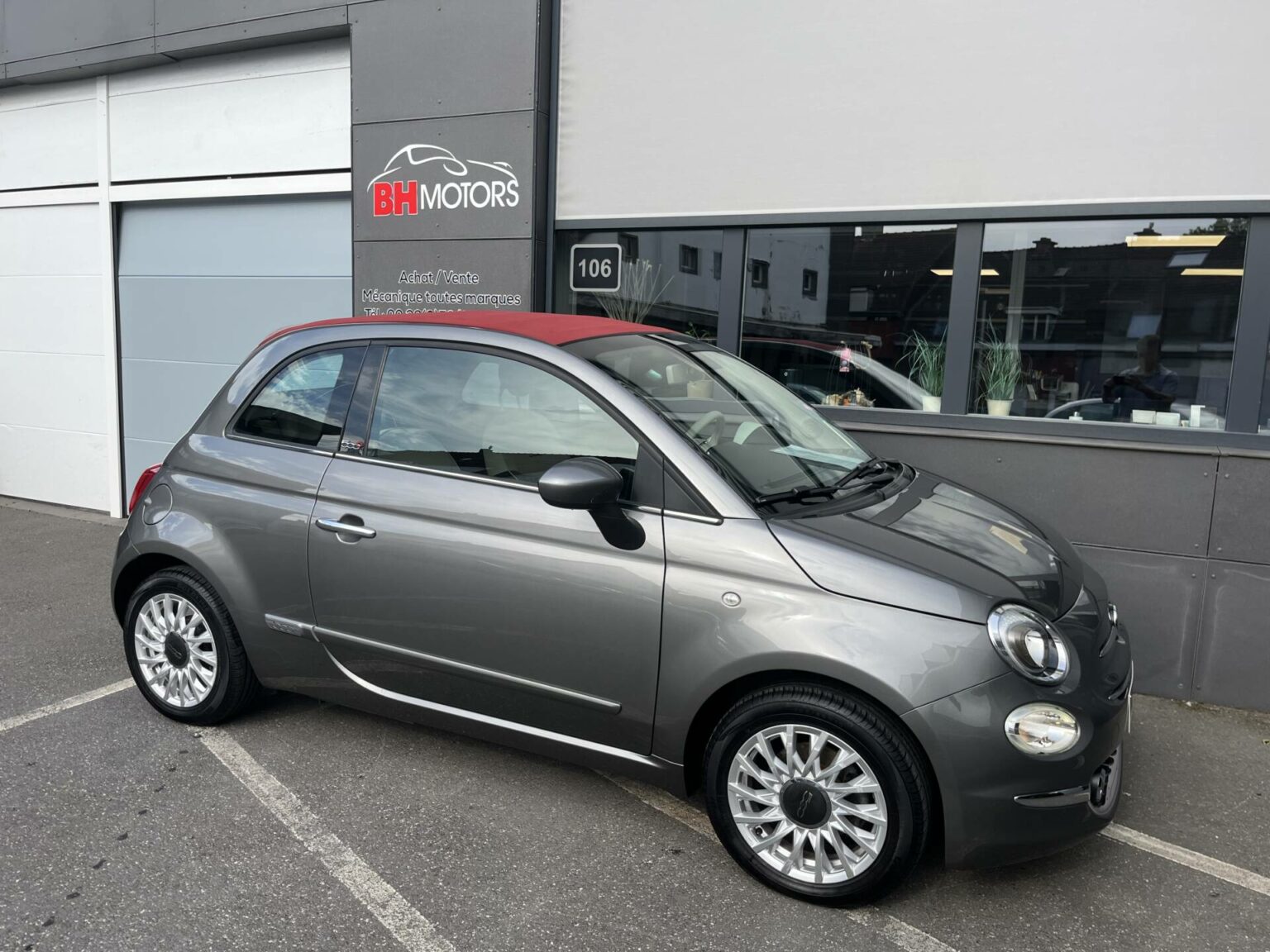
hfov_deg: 67.3
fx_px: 954
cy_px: 476
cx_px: 635
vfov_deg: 53.1
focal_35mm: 26
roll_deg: -0.5
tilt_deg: -8.5
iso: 50
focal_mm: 5.1
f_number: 1.6
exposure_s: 1/951
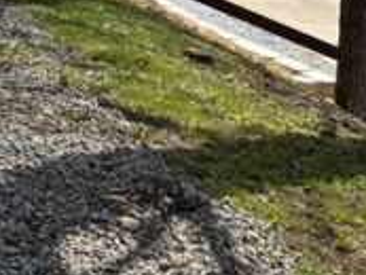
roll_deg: +1.1
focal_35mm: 120
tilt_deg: -0.2
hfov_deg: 13.5
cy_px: -260
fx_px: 1270
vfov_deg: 11.3
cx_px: -408
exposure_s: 1/2062
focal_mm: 5.96
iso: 50
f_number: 1.6
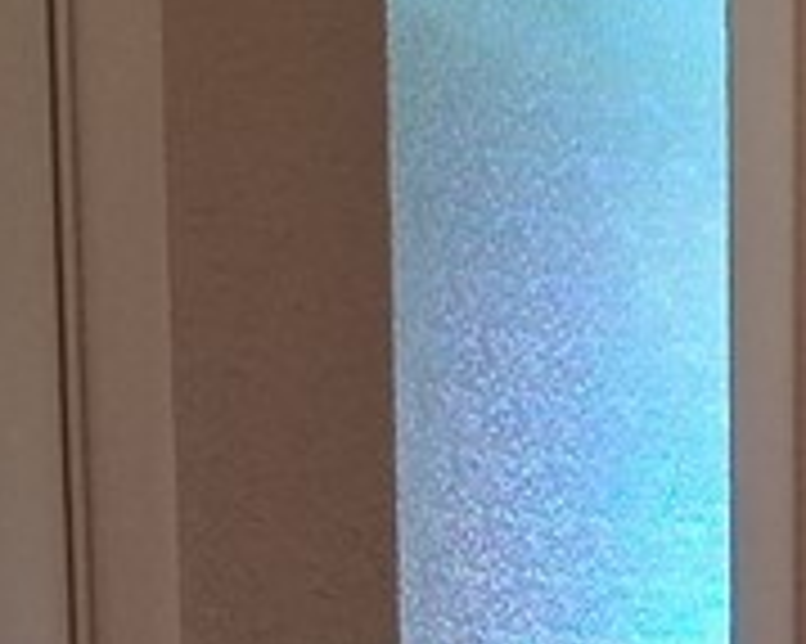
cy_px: 1211
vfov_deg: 10.0
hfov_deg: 12.5
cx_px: 1315
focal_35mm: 145
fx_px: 3457
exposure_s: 1/120
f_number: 1.8
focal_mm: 3.98
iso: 250
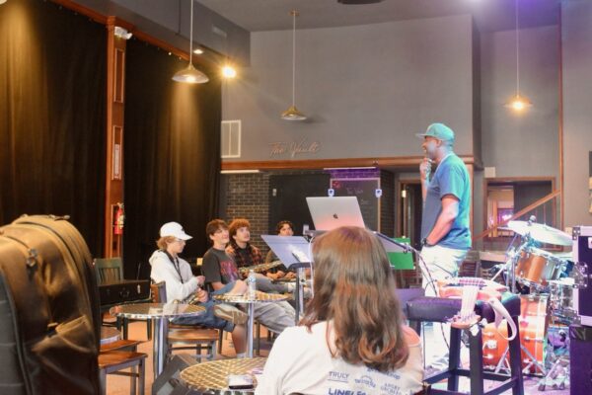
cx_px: 296
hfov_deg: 46.4
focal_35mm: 42
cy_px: 198
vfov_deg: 31.9
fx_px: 691
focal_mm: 28
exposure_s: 1/45
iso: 5000
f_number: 5.6
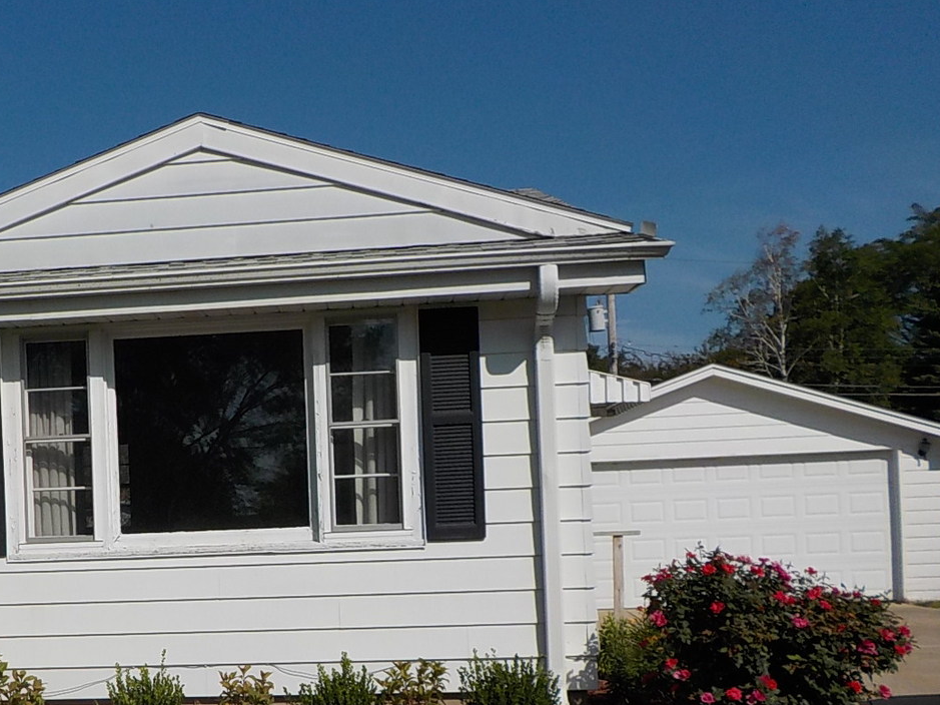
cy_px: 535
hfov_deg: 40.0
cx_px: 227
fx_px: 1249
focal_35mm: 46
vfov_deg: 30.9
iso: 125
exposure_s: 1/1000
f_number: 6.6
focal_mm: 4.1
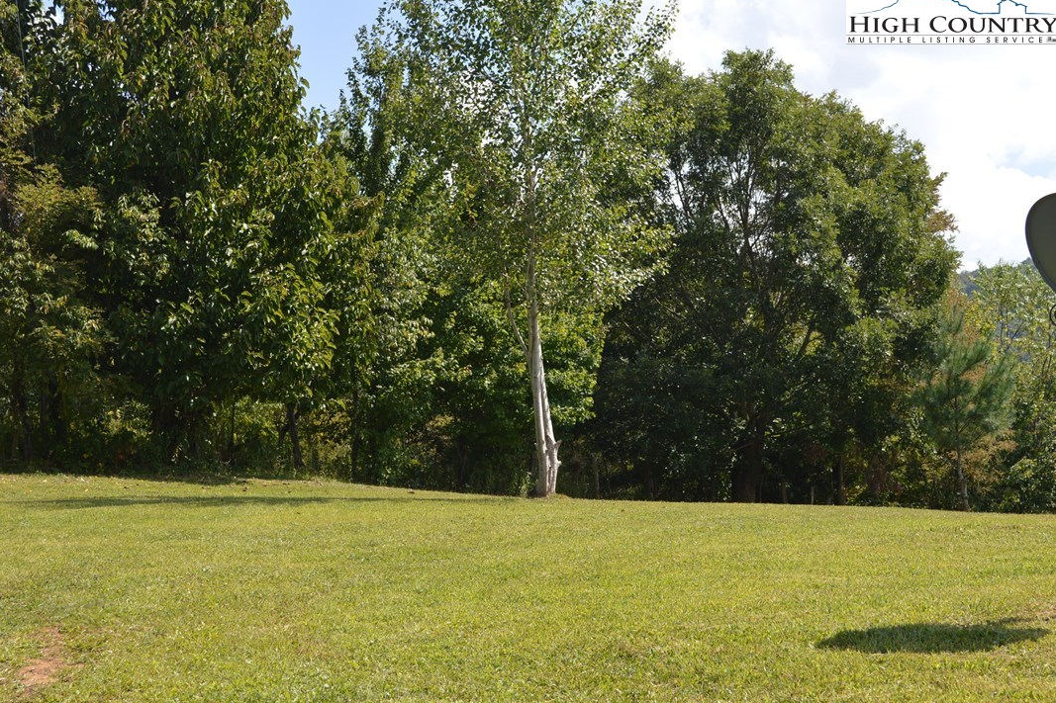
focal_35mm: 58
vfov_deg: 23.4
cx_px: 523
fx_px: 1701
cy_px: 348
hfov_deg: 34.5
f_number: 7.1
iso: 100
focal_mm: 38
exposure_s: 1/200
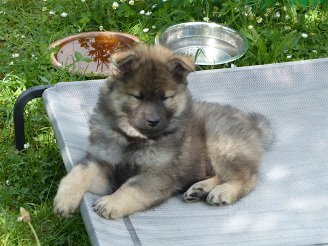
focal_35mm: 155
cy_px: 123
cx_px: 164
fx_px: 1469
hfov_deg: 12.7
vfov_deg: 9.6
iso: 160
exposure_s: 1/320
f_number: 4
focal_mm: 27.8
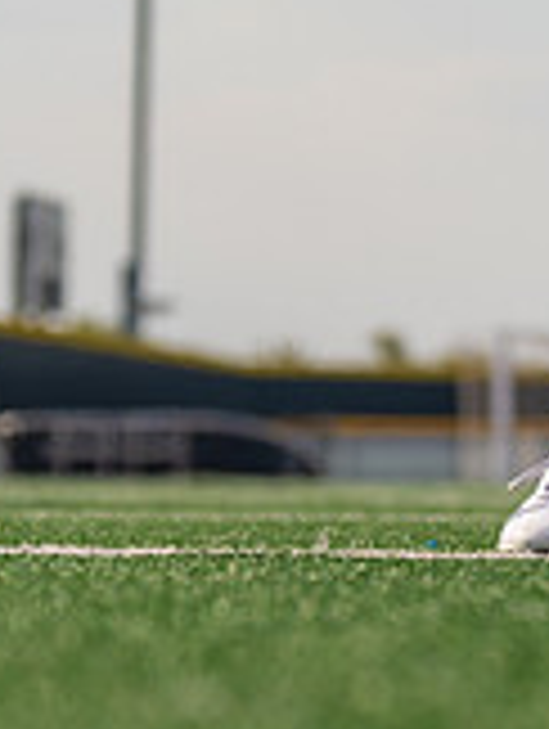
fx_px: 6728
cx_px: 872
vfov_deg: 6.2
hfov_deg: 4.6
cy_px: -114
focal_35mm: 319
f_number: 3.2
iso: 100
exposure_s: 1/2000
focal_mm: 70
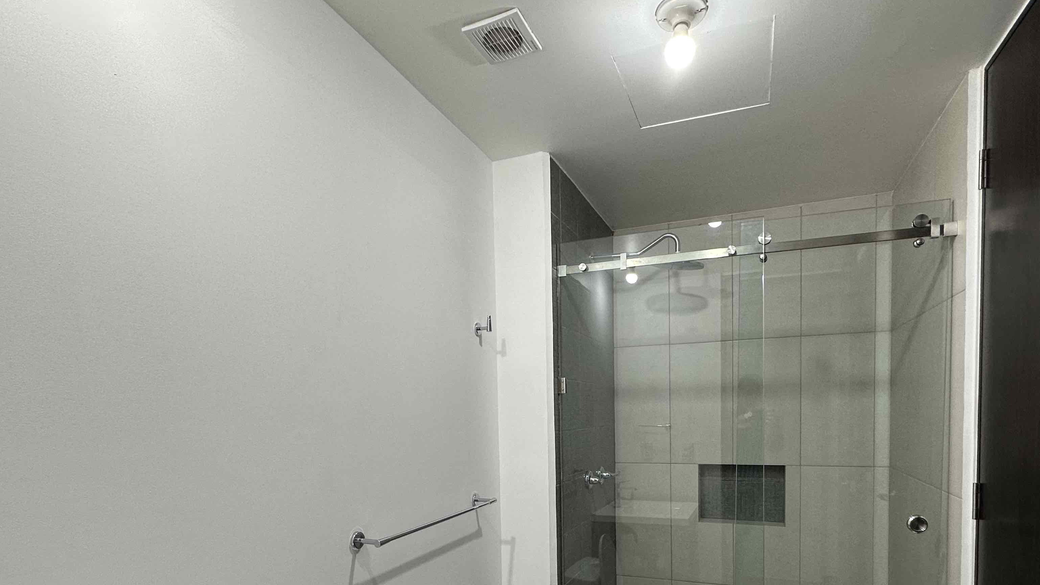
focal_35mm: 20
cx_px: 552
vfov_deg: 53.4
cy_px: 439
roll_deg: +1.6
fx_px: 552
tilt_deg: -4.0
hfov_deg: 86.5
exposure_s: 1/120
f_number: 2.2
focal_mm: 2.22
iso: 125
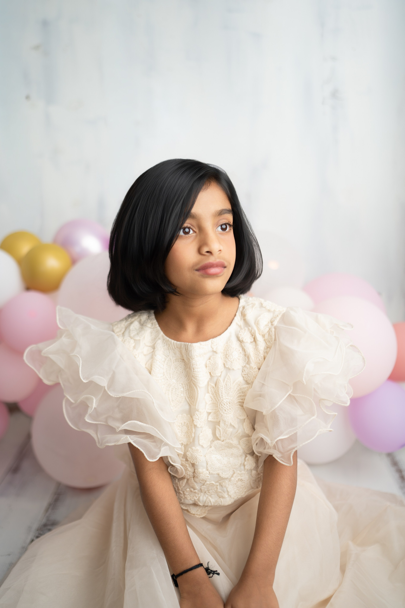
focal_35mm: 35
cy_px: 304
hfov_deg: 37.9
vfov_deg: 54.4
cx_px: 202
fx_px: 591
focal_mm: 35
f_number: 1.6
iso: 100
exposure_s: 1/160
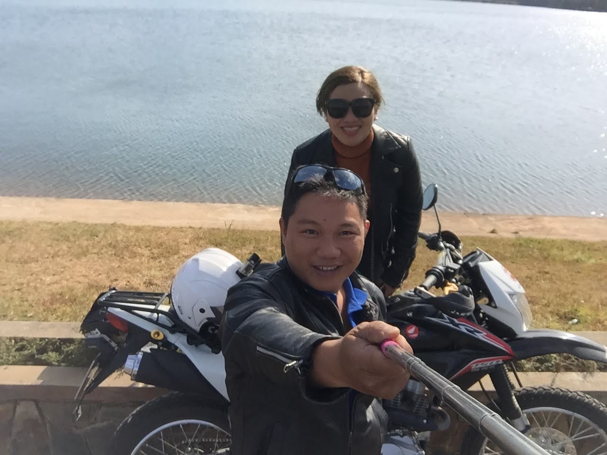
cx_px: 304
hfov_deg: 58.4
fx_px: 544
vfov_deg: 45.4
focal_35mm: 31
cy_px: 228
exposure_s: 1/1029
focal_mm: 2.65
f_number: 2.2
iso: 32
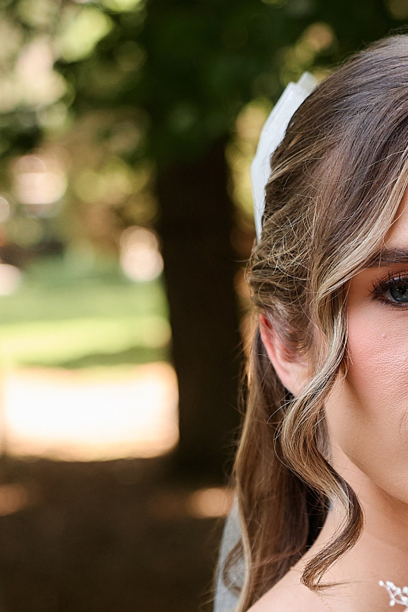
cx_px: 501
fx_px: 2176
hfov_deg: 10.5
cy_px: 589
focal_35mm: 128
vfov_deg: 15.8
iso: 500
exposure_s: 1/400
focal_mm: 43
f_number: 2.8
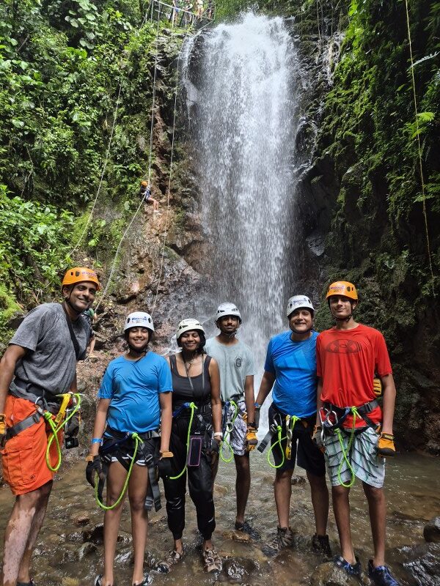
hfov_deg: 58.9
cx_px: 220
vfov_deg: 73.9
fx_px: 390
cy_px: 293
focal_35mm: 23
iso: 160
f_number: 1.8
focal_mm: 5.4
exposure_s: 1/120
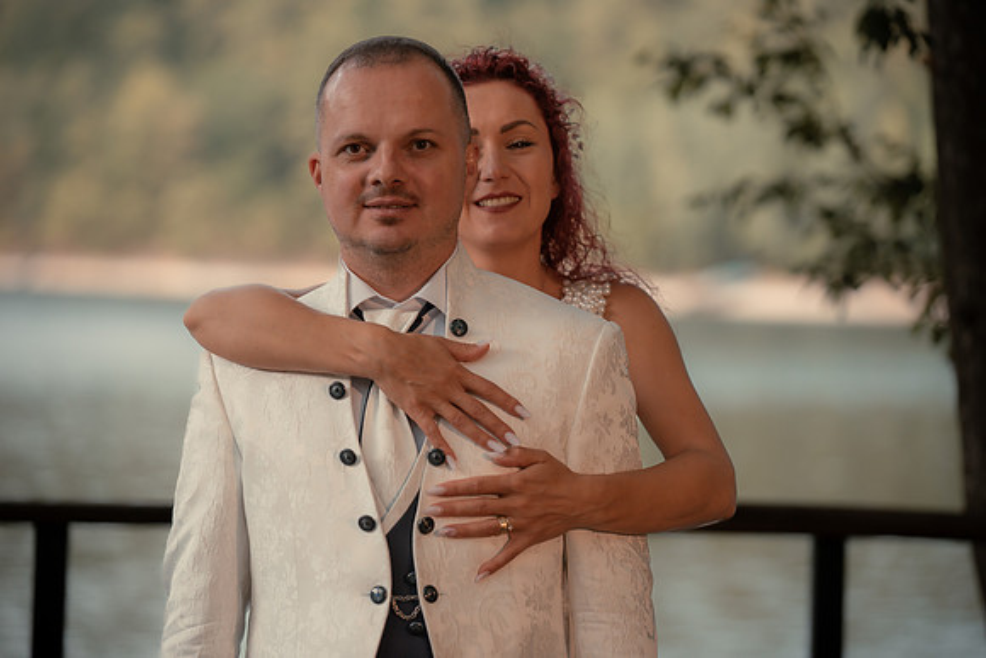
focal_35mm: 132
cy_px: 329
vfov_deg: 10.4
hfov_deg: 15.5
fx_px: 3622
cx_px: 488
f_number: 2.8
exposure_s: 1/250
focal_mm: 130
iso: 500
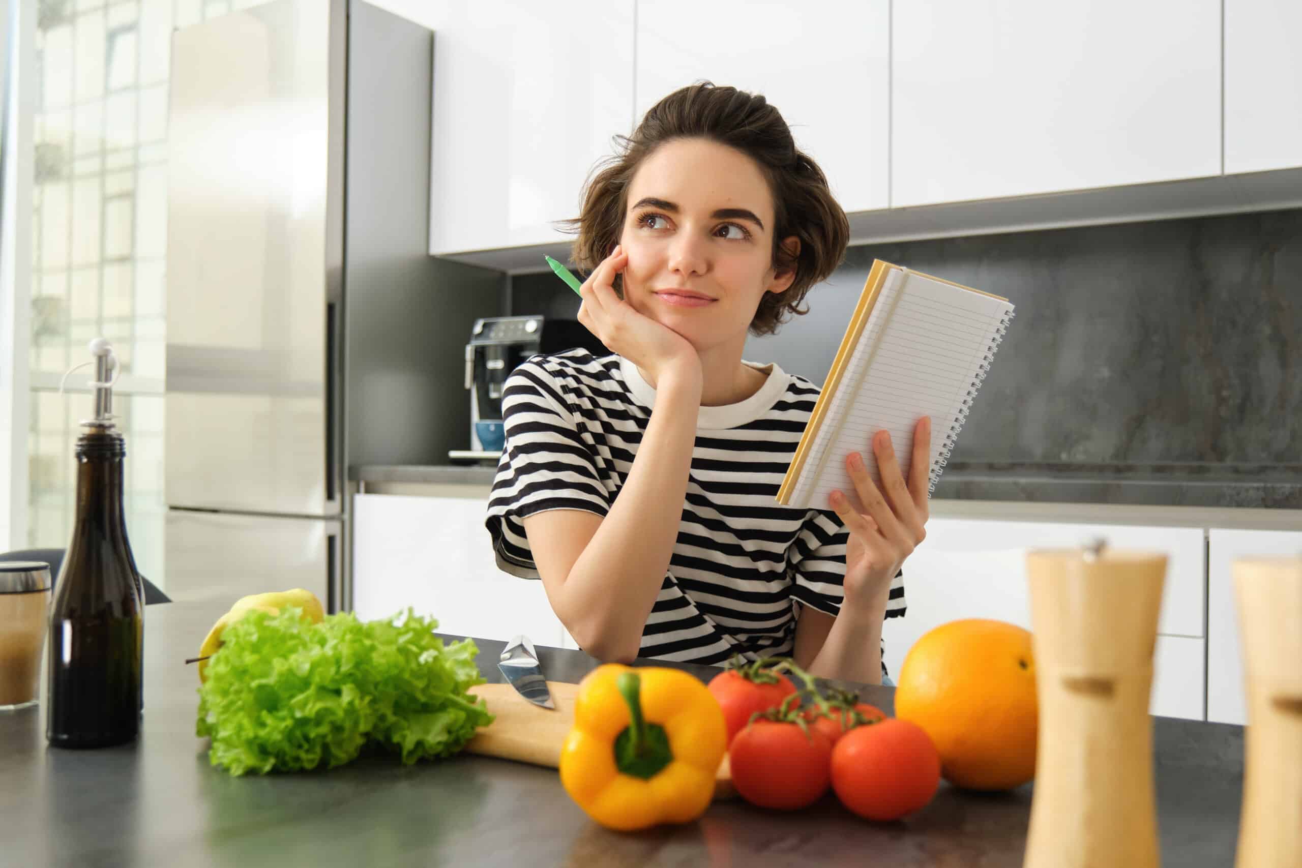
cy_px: 434
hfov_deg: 58.7
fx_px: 1157
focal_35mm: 32
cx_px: 651
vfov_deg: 41.1
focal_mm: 21.3
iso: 500
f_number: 2.8
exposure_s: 1/125
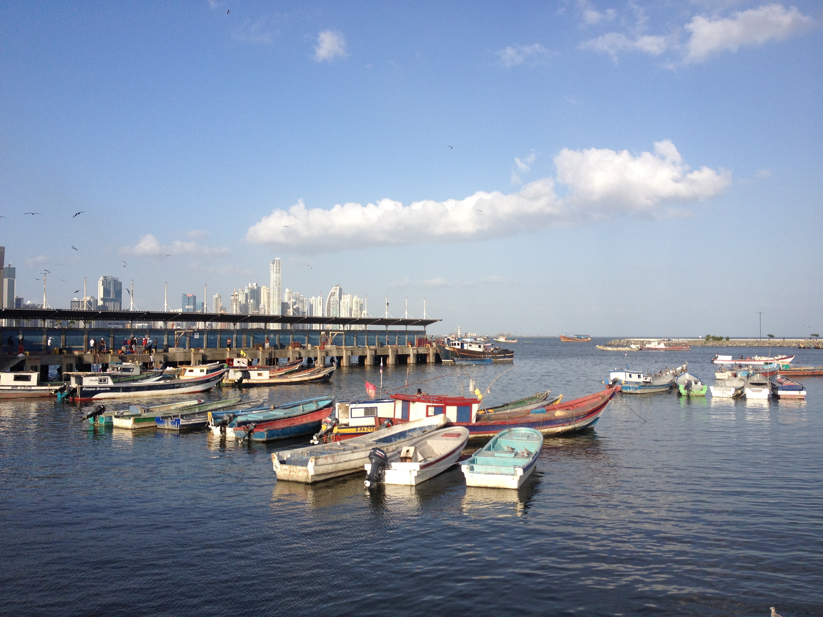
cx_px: 412
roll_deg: +0.0
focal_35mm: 35
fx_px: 832
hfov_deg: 52.6
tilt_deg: +0.4
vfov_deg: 40.7
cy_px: 308
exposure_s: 1/1783
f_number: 2.4
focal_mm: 4.28
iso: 50
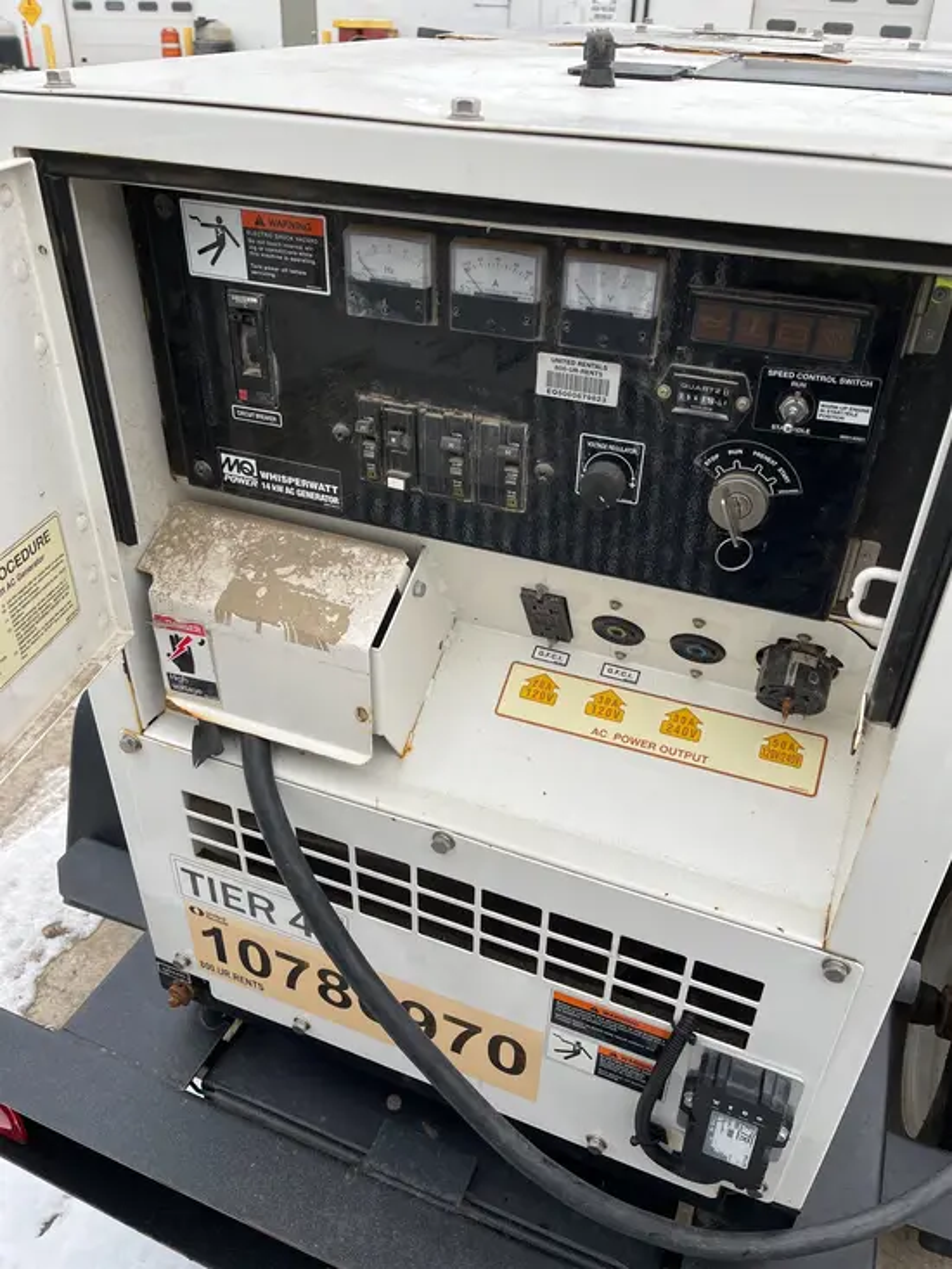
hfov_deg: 53.1
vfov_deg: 67.3
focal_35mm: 26
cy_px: 634
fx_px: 953
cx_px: 476
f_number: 1.6
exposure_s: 1/471
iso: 50
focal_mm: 5.1
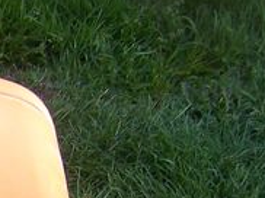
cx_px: -415
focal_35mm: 209
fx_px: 1598
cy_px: 447
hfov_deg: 8.5
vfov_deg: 6.8
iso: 64
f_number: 2.8
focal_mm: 6.3
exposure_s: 1/200
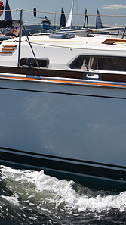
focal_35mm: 143
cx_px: -17
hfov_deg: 8.4
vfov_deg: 15.0
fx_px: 850
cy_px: 54
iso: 200
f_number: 5
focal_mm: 70
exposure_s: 1/800
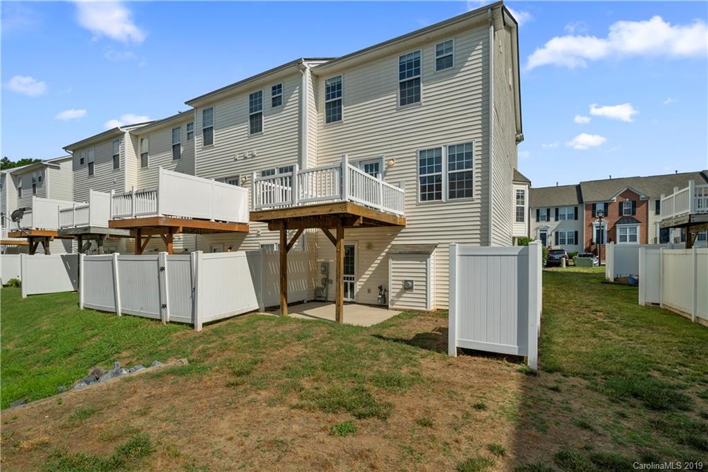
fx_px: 315
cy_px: 236
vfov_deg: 73.8
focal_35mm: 16
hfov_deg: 96.7
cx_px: 354
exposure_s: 1/400
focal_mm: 16
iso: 100
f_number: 8
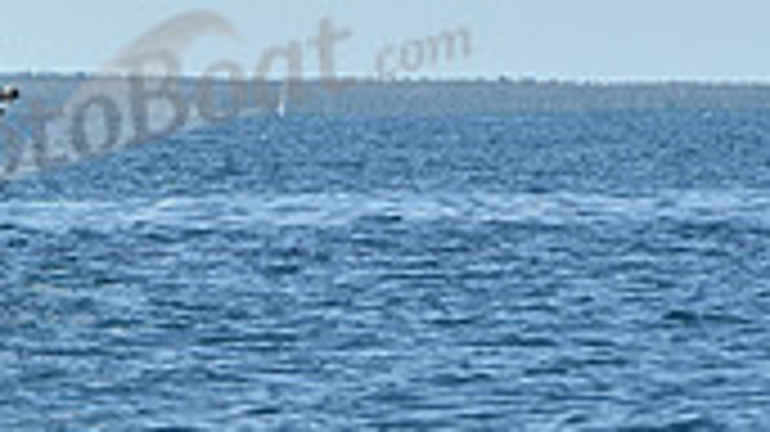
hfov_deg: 3.0
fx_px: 14510
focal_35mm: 711
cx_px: -392
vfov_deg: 1.7
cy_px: -65
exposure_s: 1/1000
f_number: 9
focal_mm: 200
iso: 320
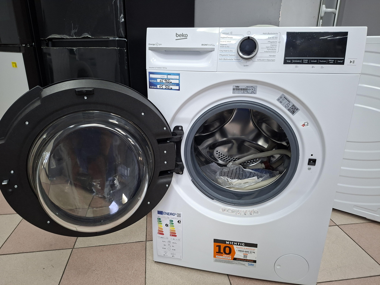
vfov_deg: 58.9
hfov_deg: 73.9
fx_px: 252
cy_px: 142
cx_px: 190
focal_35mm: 23
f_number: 1.8
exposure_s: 1/50
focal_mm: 5.54
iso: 250
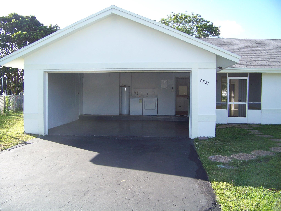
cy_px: 106
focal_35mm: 36
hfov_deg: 51.4
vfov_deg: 39.7
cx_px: 140
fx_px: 292
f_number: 2.8
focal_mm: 5.85
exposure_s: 1/250
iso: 64
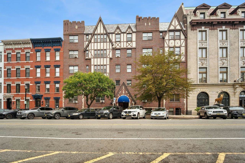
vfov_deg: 81.2
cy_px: 82
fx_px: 95
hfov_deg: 104.3
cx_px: 122
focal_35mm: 14
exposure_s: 1/160
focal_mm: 14
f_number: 7.1
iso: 320
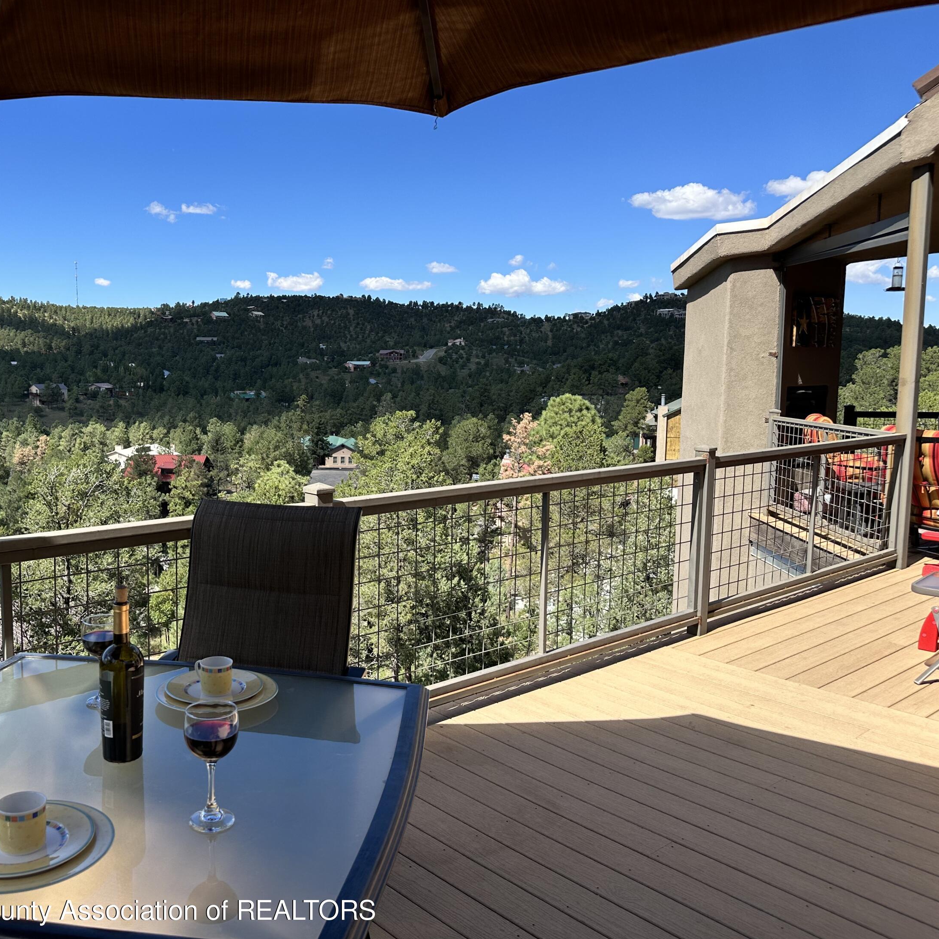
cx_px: 318
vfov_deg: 55.6
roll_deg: -0.4
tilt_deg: -6.7
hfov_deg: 54.6
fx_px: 890
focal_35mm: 29
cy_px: 473
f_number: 1.78
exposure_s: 1/3155
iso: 80
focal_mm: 6.86
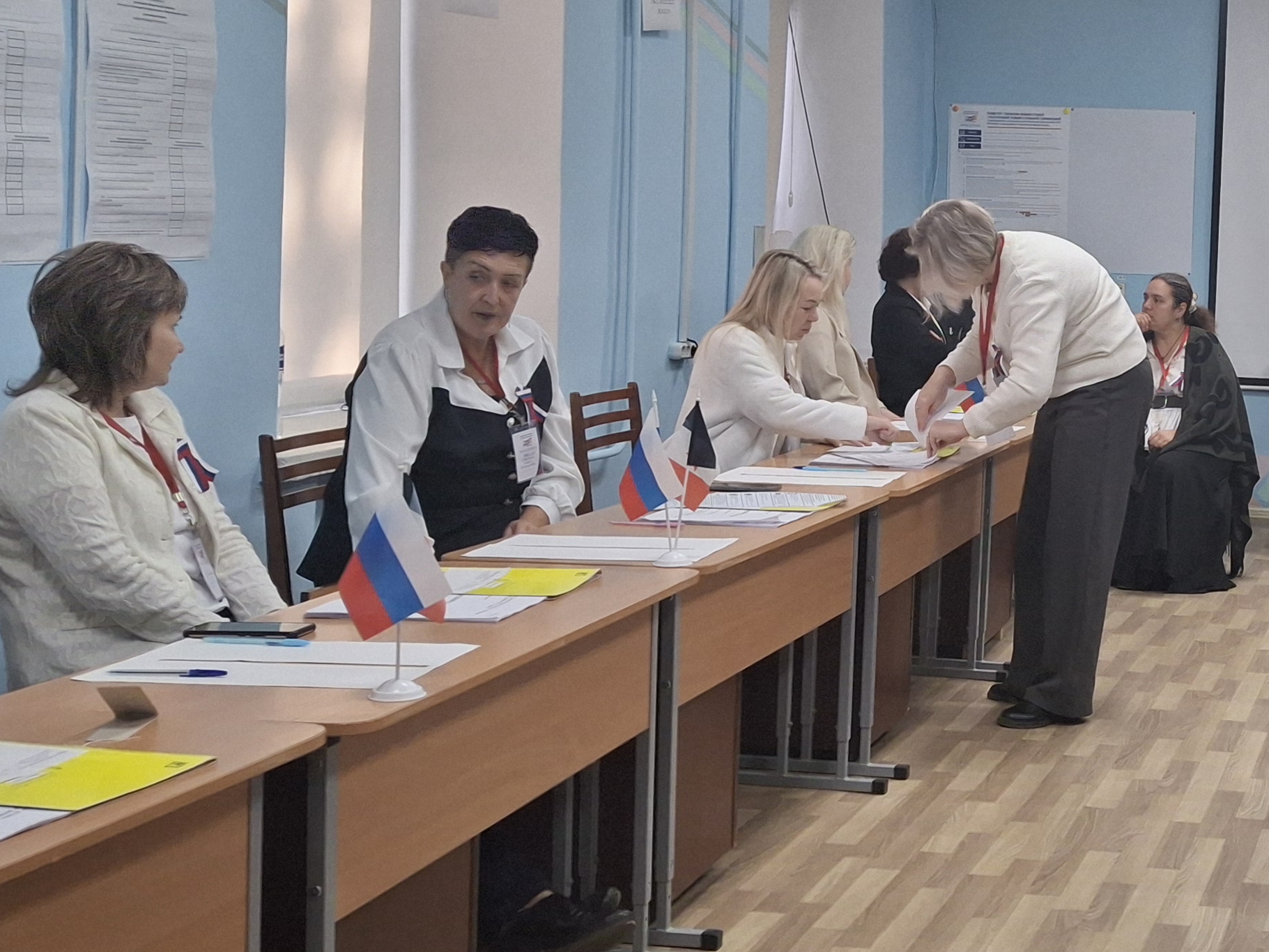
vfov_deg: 26.0
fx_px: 2053
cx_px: 1296
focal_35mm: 56
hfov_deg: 31.5
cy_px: 318
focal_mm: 4.69
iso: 80
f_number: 1.8
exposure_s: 1/100
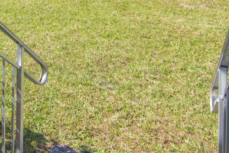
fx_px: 334
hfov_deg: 35.3
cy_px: -86
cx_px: 18
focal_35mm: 53
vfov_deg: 21.1
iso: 320
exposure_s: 1/500
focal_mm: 11
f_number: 11
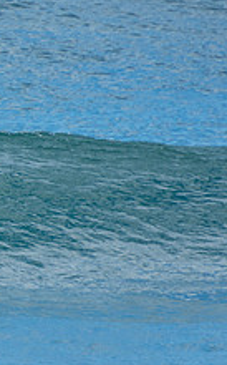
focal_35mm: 1616
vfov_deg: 1.3
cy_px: 54
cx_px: -220
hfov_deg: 0.8
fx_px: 16038
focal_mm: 400
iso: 280
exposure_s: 1/1250
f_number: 5.6
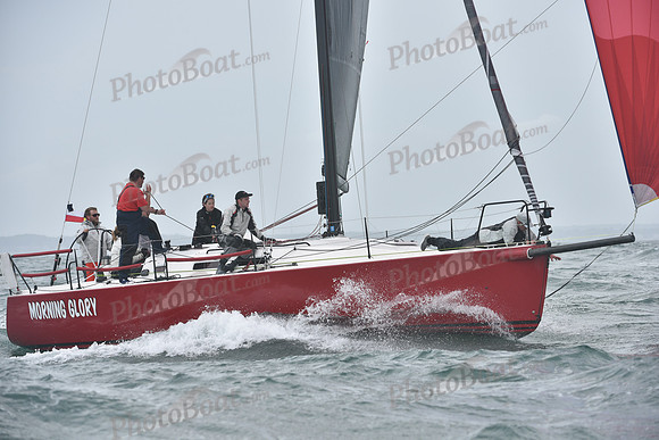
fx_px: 3662
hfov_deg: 10.3
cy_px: 220
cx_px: 330
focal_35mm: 200
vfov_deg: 6.9
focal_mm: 200
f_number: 7.1
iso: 320
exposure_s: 1/1000
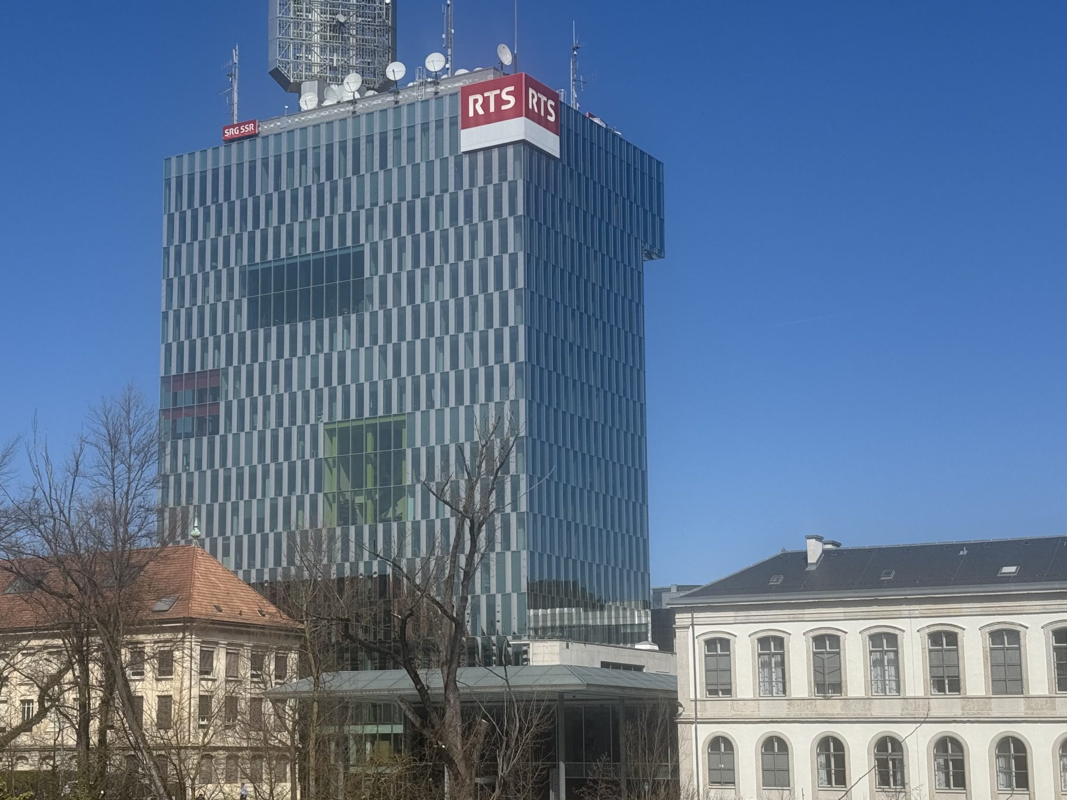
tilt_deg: +9.9
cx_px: 416
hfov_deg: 31.6
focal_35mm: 61
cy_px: 445
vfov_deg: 24.0
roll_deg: -0.7
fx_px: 1880
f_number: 1.78
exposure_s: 1/5376
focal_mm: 6.76
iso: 64
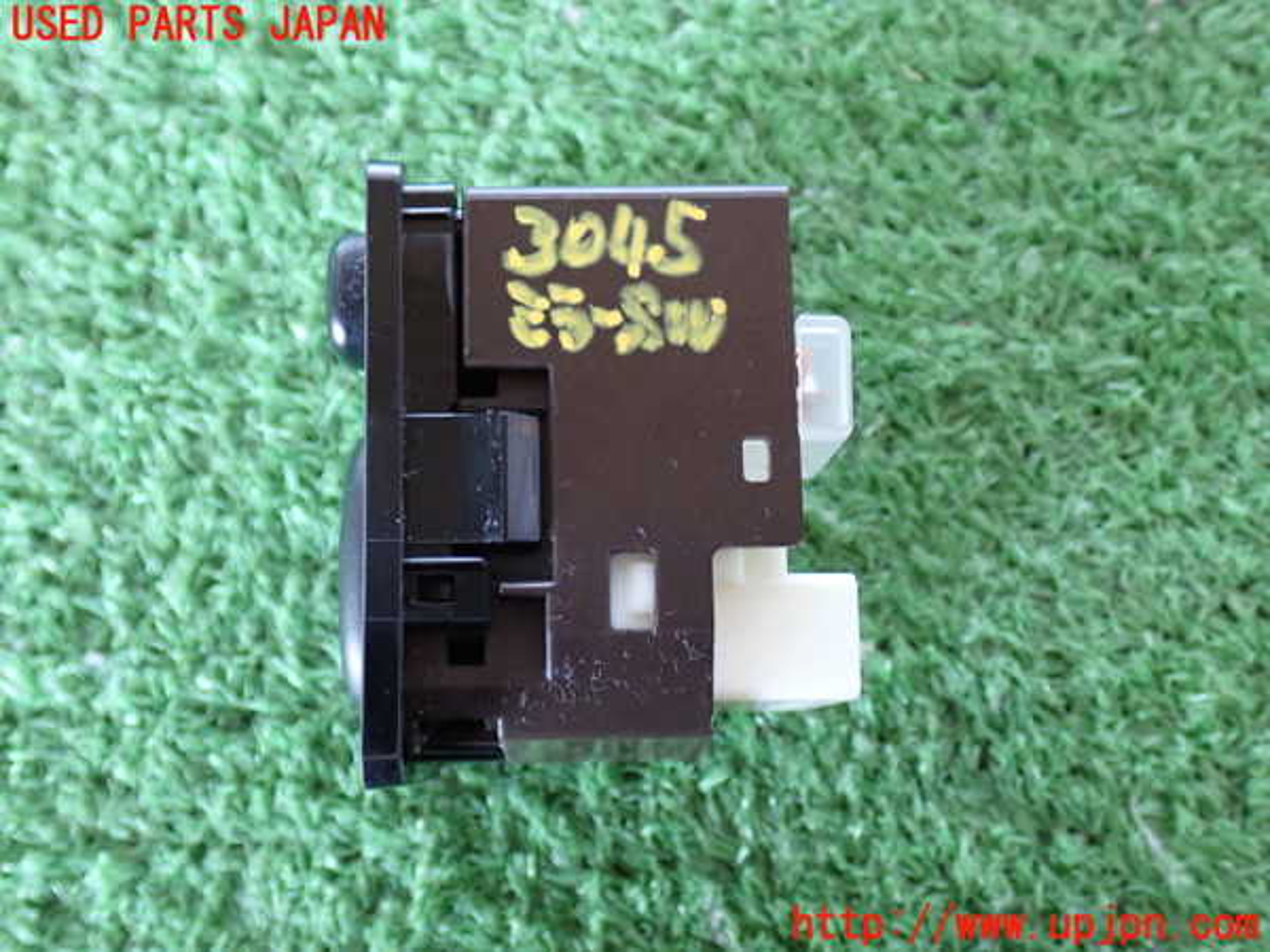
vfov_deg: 35.1
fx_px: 1504
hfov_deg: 45.8
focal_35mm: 41
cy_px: 476
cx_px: 635
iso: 800
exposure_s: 1/20
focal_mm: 7.31
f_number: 2.8
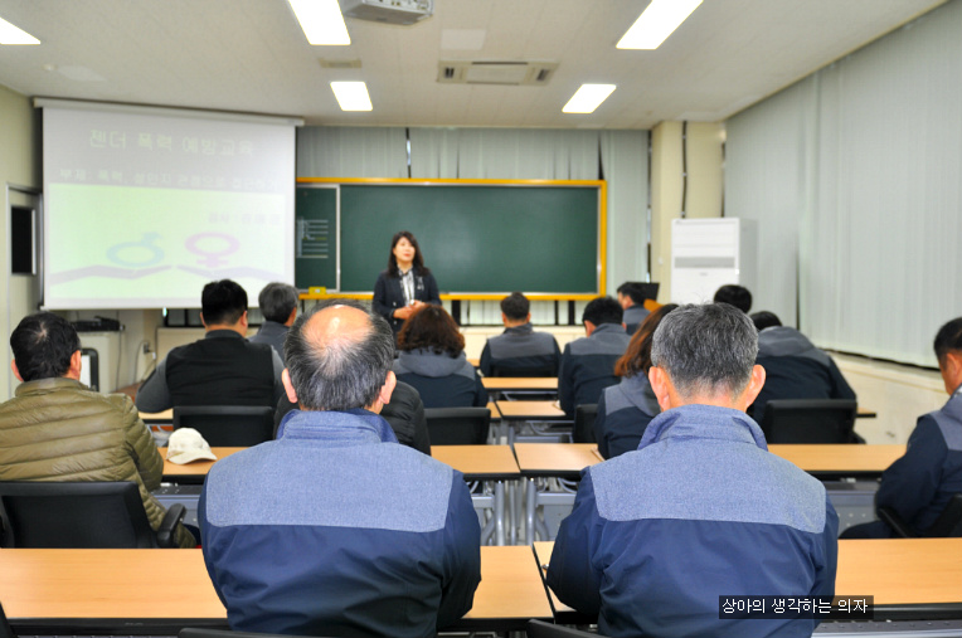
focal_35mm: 36
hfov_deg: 53.2
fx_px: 961
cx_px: 481
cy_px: 319
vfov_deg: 36.8
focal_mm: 24
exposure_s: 1/60
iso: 200
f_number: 2.8
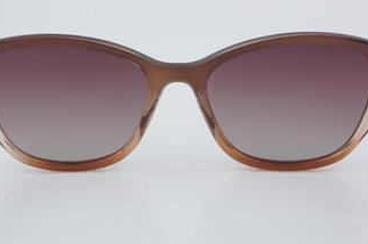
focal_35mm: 103
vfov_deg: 13.3
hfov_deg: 19.9
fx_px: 1048
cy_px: 96
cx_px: 178
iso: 100
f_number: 32
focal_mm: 55
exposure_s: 1/3
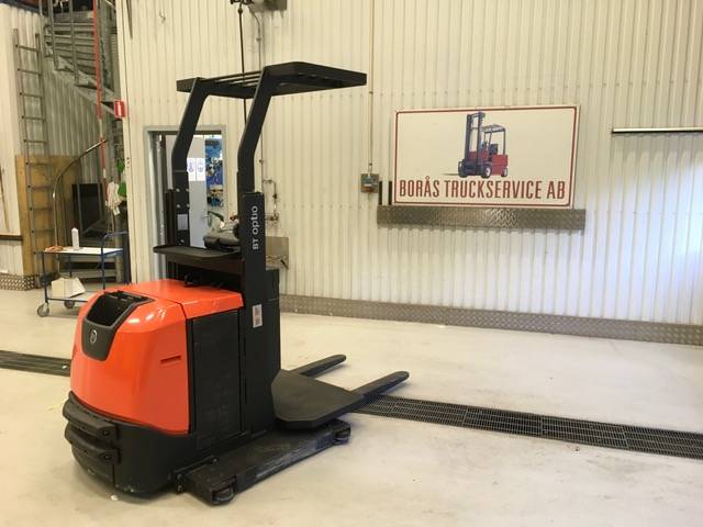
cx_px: 352
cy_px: 264
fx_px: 589
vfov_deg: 48.2
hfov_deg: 61.7
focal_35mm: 29
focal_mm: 4.15
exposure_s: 1/33
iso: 125
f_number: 2.2
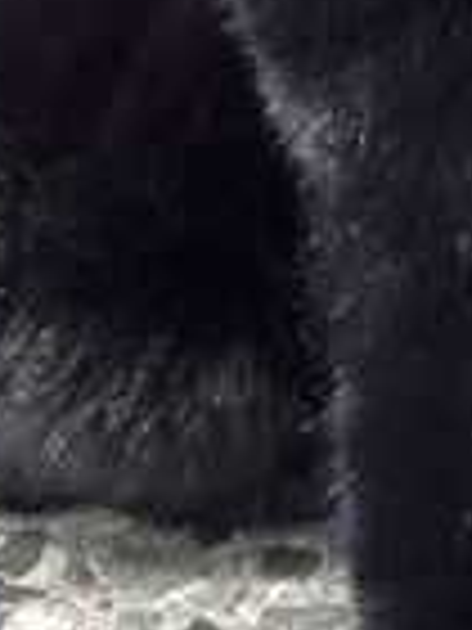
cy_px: -648
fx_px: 3454
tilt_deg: -16.7
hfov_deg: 7.6
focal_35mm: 190
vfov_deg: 9.7
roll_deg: +3.1
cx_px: 796
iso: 50
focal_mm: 5.1
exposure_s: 1/558
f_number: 1.6
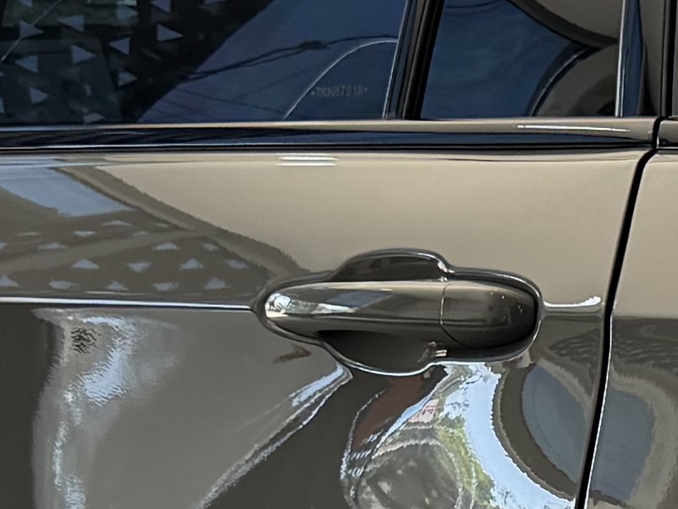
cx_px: 1088
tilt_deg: -14.4
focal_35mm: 168
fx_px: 3291
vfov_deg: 8.6
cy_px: 759
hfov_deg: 11.2
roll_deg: -0.4
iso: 160
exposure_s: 1/233
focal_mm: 6.76
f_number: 1.78
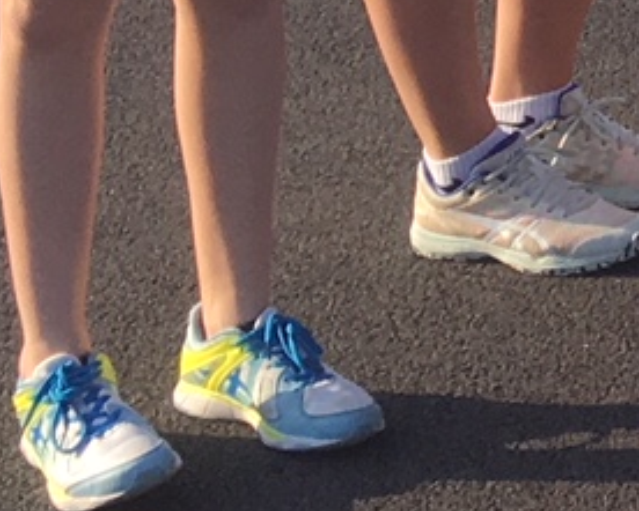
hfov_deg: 8.0
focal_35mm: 207
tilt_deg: -7.3
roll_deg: -1.1
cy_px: -578
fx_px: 3916
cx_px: 1901
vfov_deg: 7.2
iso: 25
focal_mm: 4.15
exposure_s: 1/680
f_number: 2.2
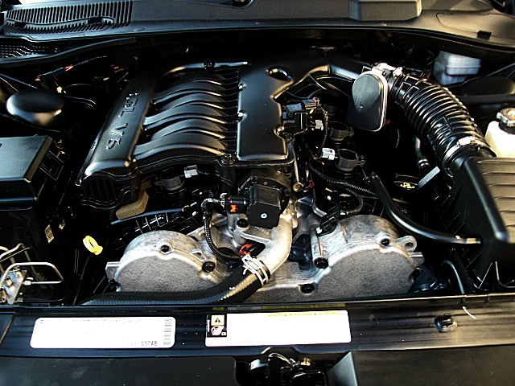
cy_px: 193
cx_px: 258
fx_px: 536
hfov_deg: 51.4
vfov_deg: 39.7
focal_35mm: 36
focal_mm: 6.3
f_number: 2.8
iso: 200
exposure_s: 1/80
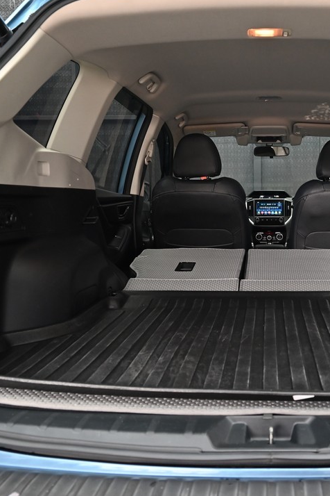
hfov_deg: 34.8
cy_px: 248
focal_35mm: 37
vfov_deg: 51.9
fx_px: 509
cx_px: 266
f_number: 5.6
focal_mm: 24
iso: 1100
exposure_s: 1/45
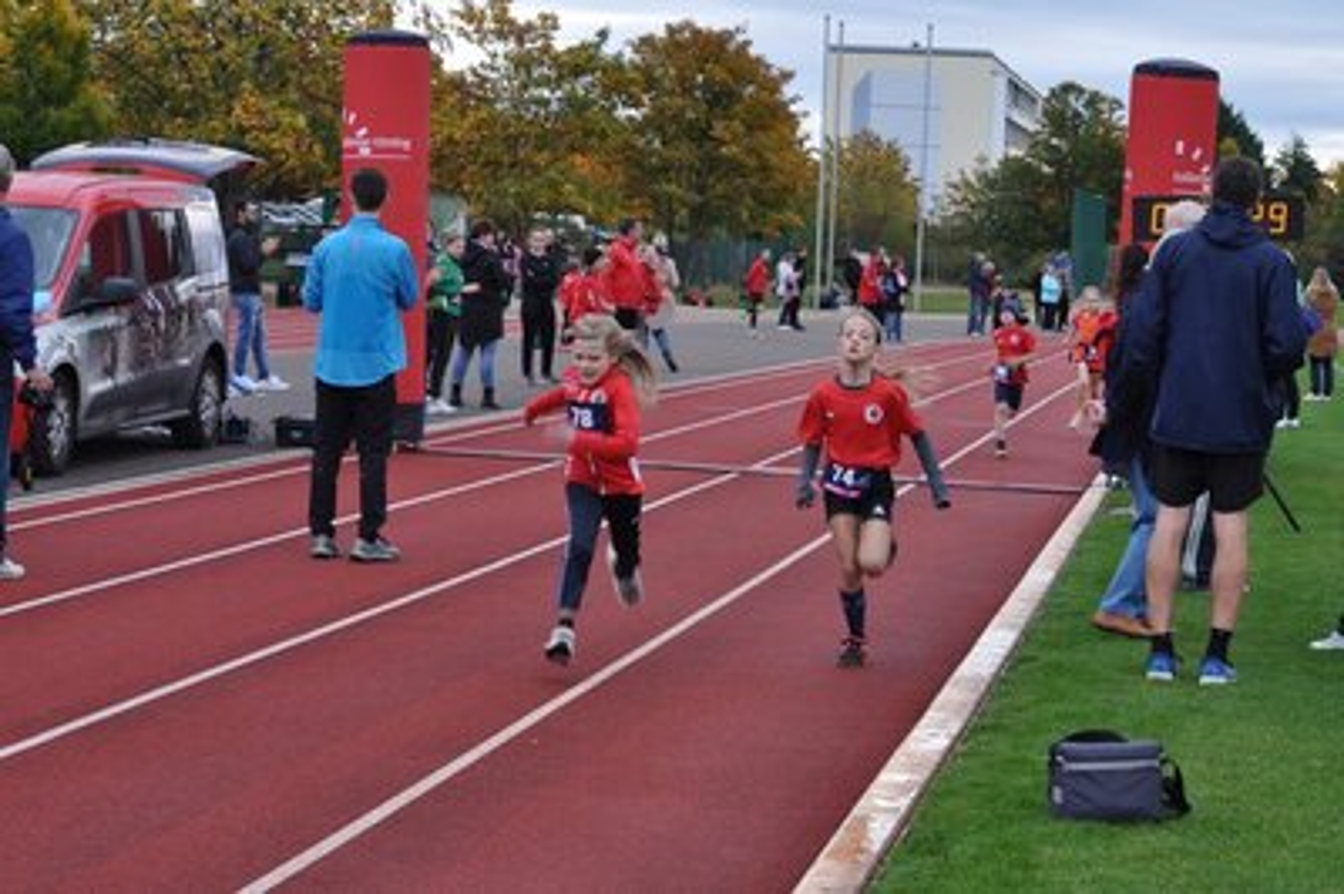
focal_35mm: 82
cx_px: 672
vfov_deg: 16.5
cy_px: 447
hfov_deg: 24.6
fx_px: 3077
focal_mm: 55
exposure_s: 1/80
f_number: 8
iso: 200
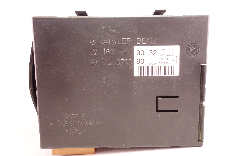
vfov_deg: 45.0
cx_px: 117
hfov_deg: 63.7
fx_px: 188
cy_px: 78
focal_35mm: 29
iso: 1250
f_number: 2
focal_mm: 10.63
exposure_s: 1/40
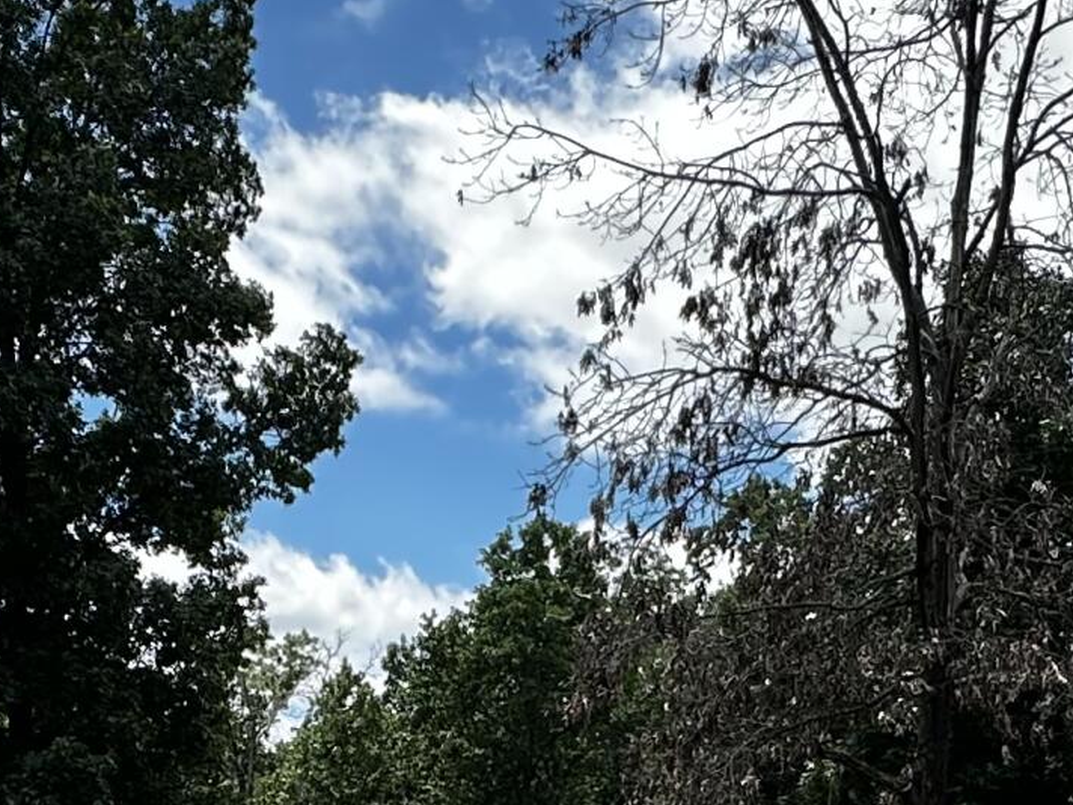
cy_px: 1114
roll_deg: -0.2
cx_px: 454
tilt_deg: -7.0
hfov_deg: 32.6
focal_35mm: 59
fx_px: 1829
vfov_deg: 21.8
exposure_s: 1/558
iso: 40
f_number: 2.2
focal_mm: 2.22
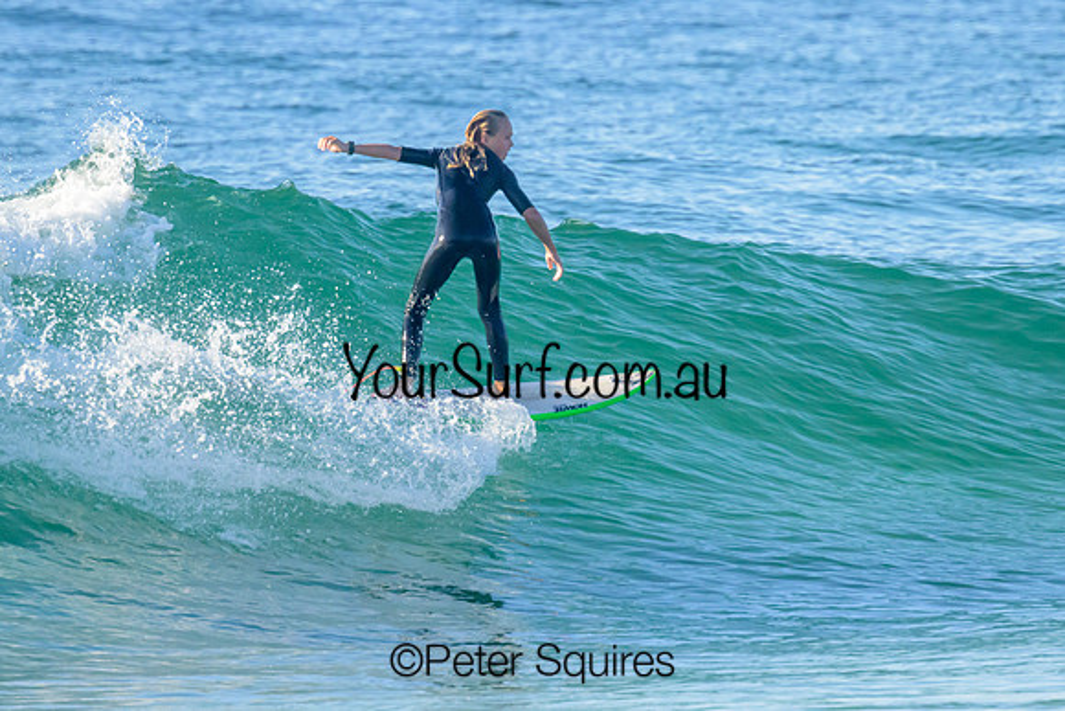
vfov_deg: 1.3
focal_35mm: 1033
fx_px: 30552
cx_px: 645
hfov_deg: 2.0
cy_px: 288
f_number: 11
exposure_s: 1/2000
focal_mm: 800
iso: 2000
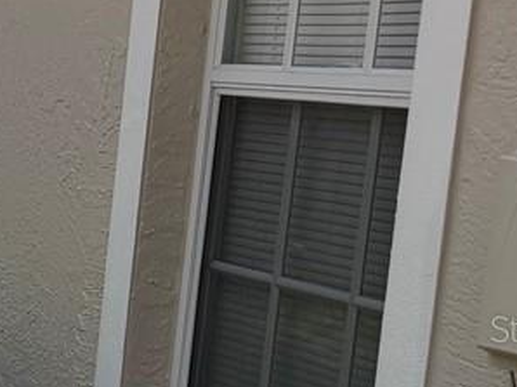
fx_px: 1925
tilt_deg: -8.6
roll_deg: -1.6
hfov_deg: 12.1
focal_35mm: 129
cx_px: -734
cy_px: 328
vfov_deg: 11.4
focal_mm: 6.76
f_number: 1.78
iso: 80
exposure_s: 1/4167
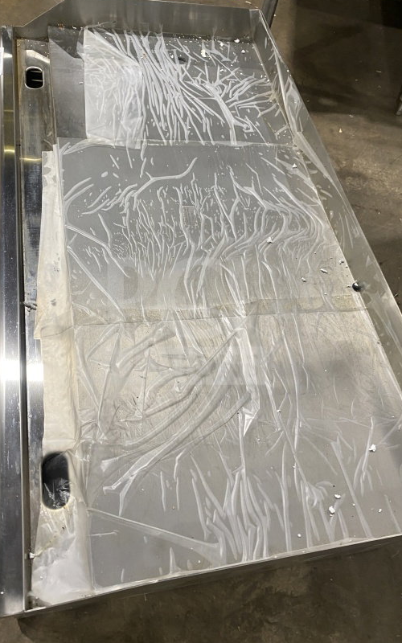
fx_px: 491
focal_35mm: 28
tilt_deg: -55.5
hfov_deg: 44.5
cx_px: 176
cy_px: 321
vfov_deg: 66.5
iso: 125
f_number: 1.8
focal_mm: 4.25
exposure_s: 1/61
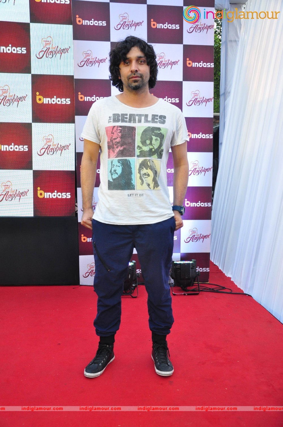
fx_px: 390
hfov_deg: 39.9
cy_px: 214
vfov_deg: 57.3
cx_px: 142
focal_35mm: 33
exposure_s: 1/100
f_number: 5.6
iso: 500
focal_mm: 22
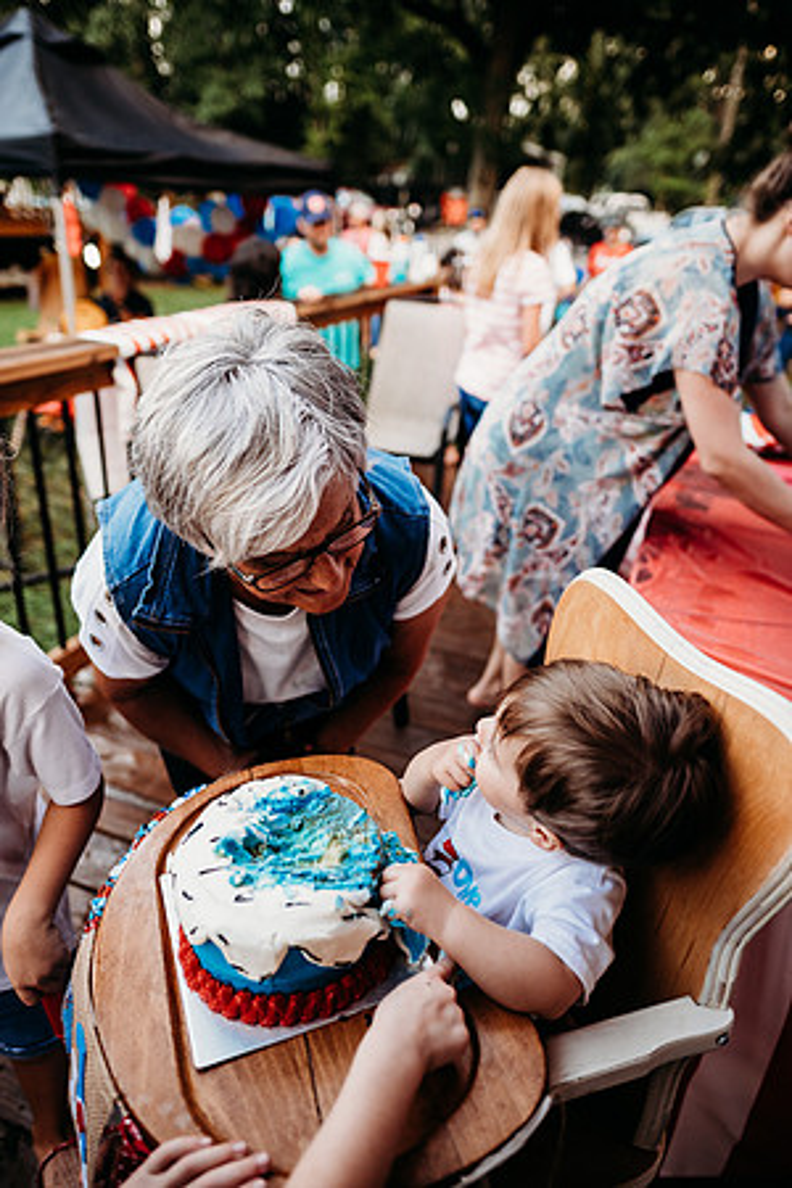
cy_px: 594
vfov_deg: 73.7
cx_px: 396
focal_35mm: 24
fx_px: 792
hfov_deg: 53.1
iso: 400
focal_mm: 24
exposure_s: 1/200
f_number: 2.5
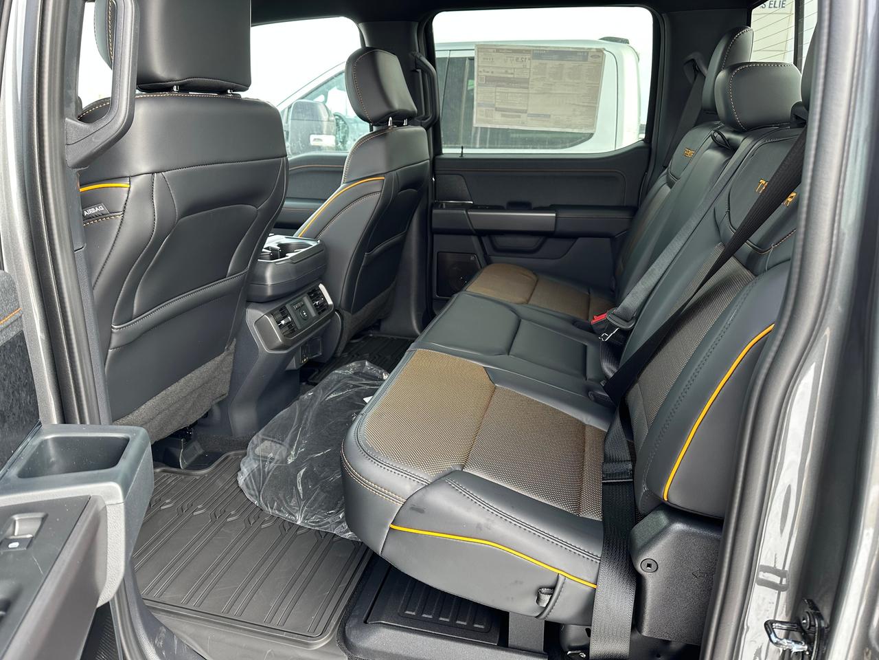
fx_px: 609
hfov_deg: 71.6
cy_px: 330
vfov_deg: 56.8
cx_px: 440
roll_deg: -1.4
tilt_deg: -17.5
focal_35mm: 24
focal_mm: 6.86
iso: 64
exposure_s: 1/139
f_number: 1.78
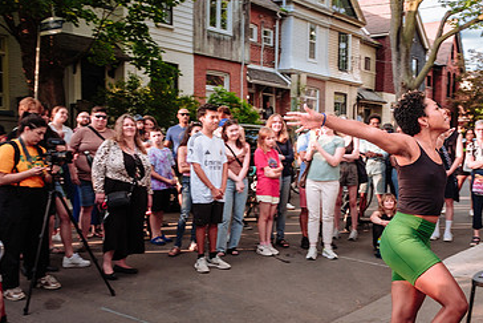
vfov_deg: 32.5
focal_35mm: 41
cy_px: 205
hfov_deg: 47.2
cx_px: 286
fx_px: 550
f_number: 4
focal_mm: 16
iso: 400
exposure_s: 1/250
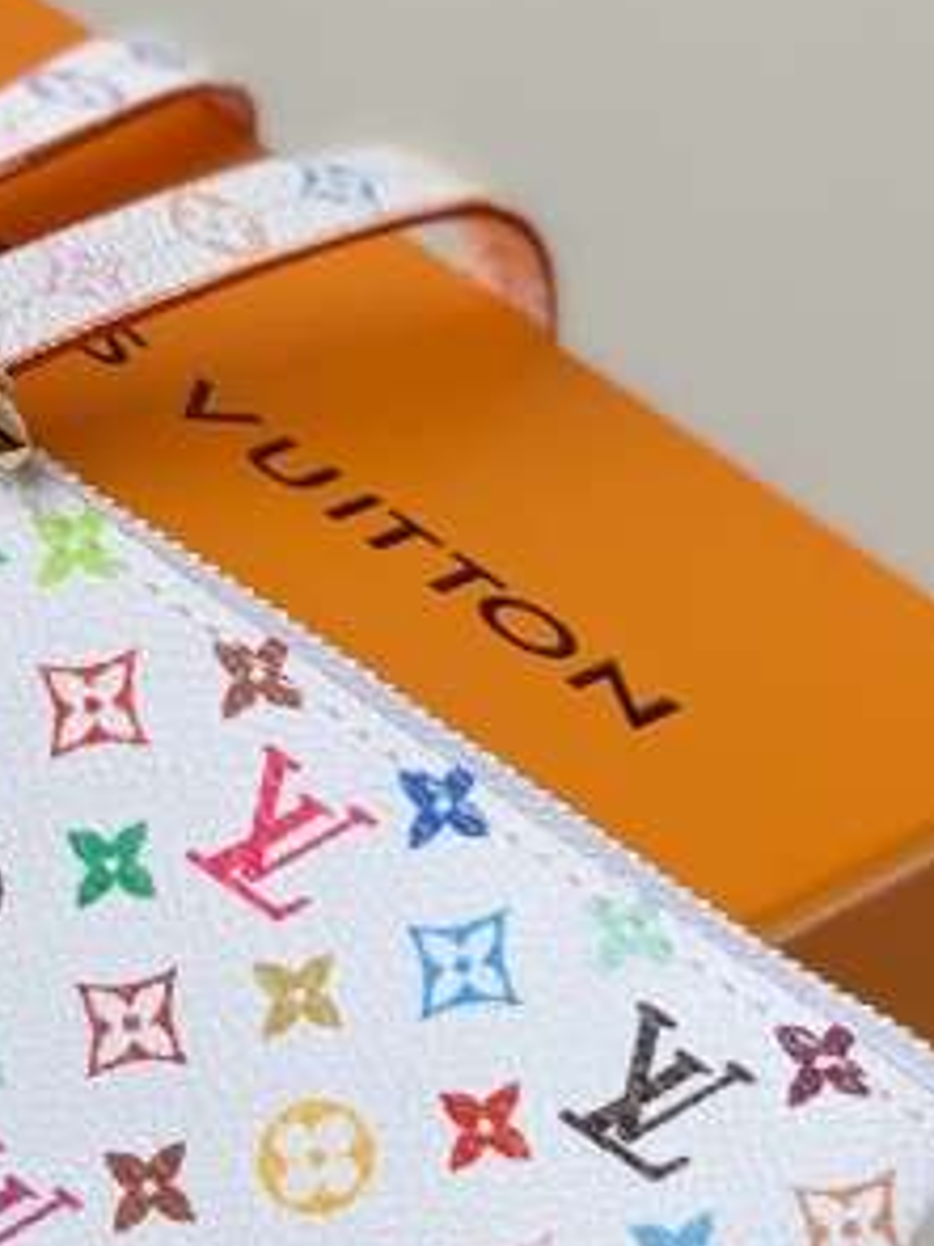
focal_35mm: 254
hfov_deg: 5.8
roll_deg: -29.3
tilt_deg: -16.5
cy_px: 752
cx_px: 135
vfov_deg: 7.8
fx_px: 9144
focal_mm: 6
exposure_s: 1/122
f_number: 2.4
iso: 16
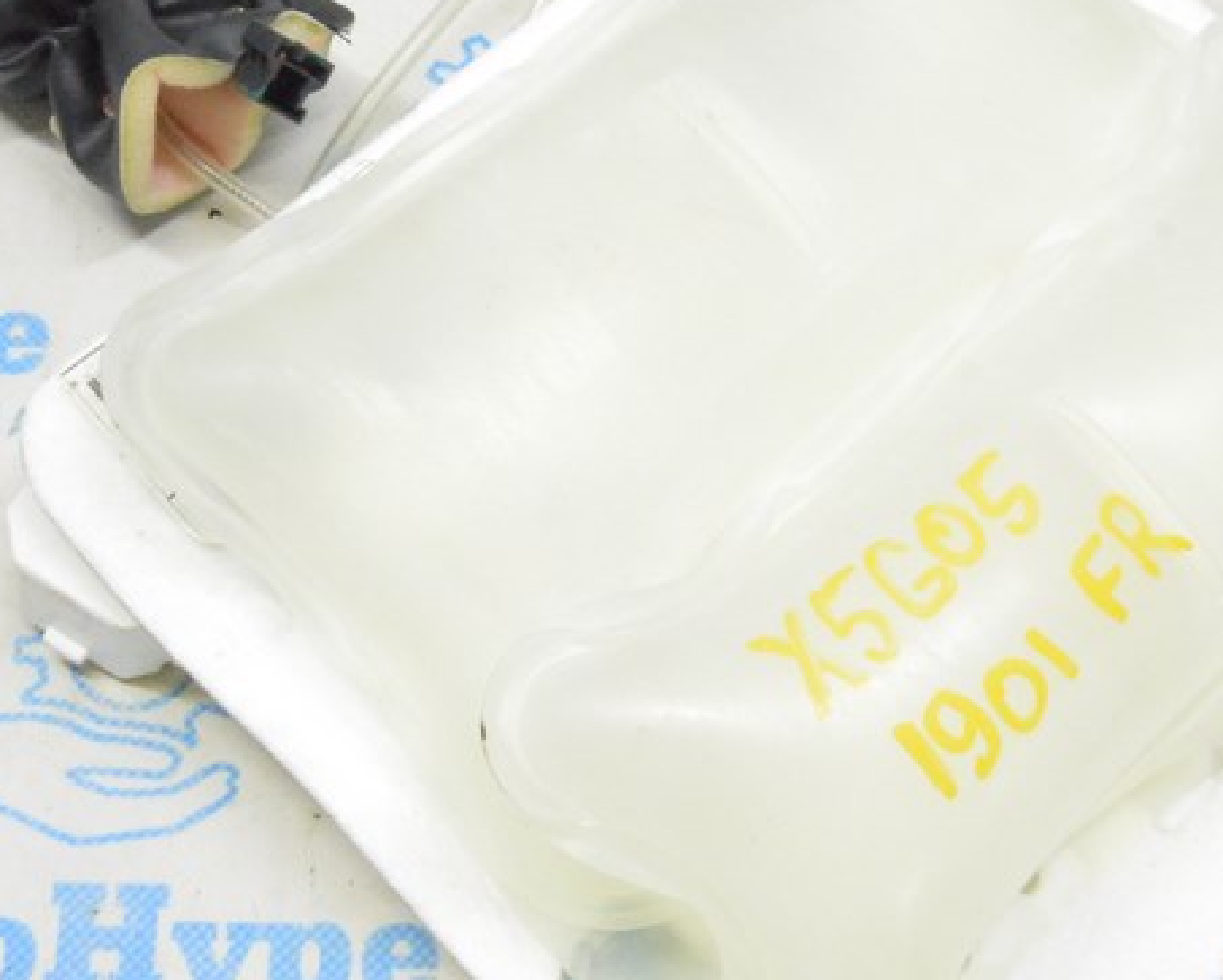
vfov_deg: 20.9
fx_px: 2646
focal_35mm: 73
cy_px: 344
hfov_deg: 26.0
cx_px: 508
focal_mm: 23
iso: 6400
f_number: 20
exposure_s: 1/15
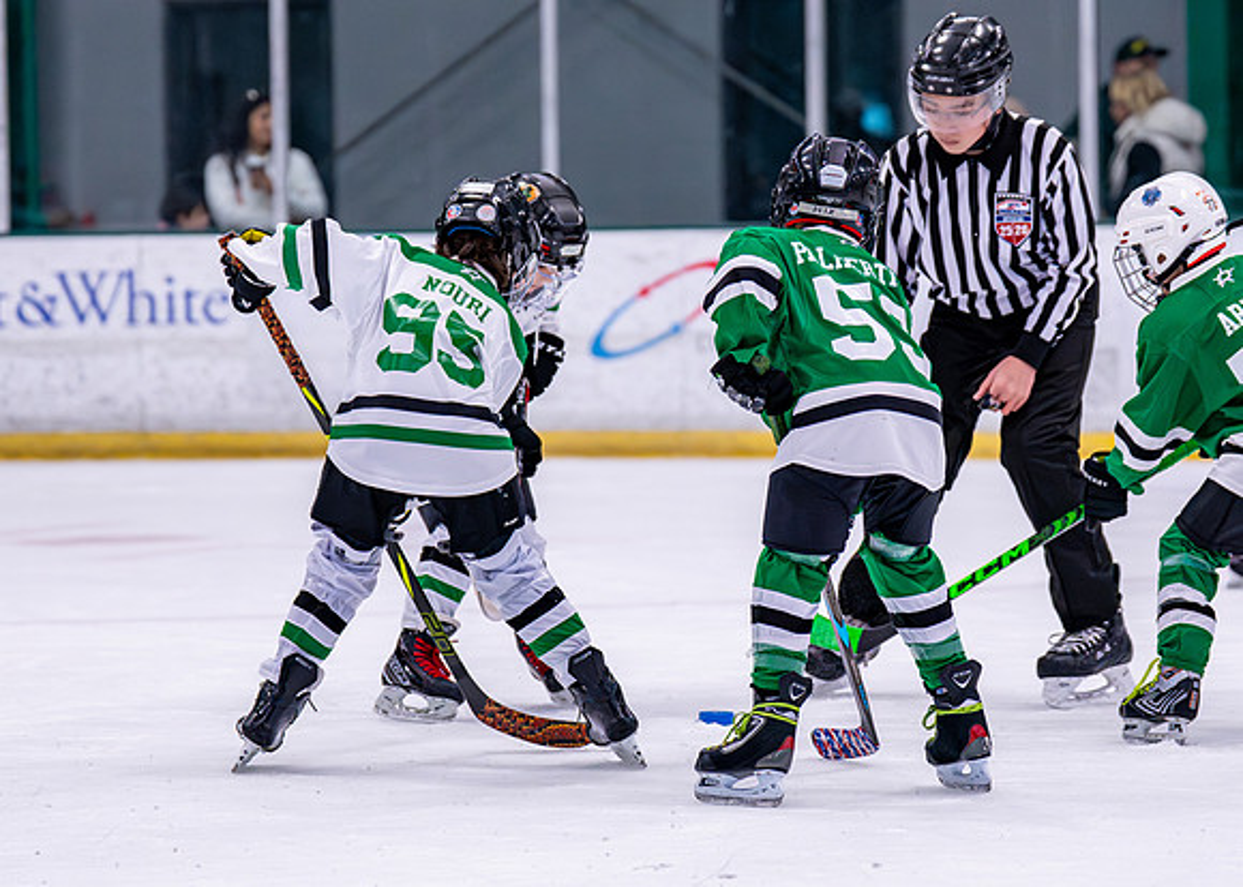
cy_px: 401
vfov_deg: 7.6
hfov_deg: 10.6
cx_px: 621
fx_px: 6686
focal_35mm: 189
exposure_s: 1/1250
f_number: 2.8
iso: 2500
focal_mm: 109
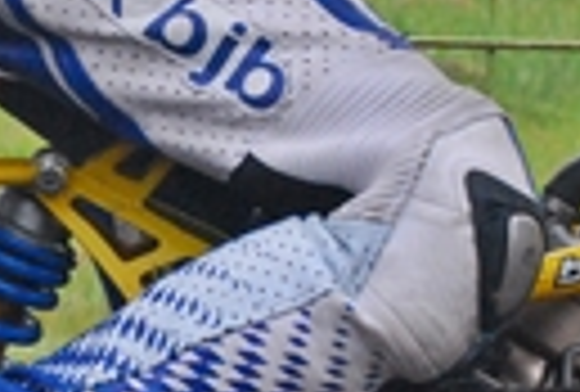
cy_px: -72
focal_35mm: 383
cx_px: 220
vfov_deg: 3.6
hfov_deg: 5.4
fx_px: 6197
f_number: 7.1
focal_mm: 55
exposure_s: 1/500
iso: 1600
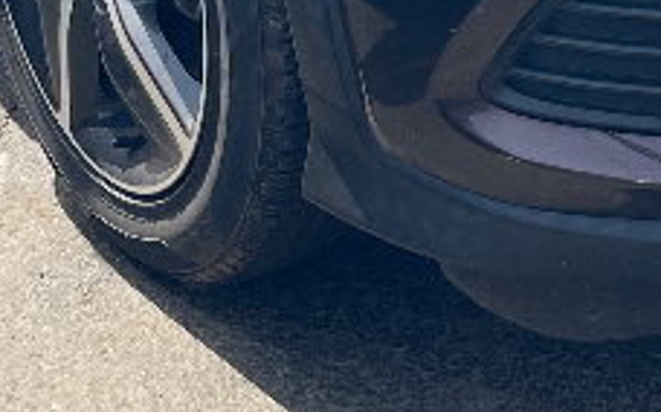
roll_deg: +2.9
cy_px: -505
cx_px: 586
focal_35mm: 124
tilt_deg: -13.0
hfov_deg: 16.6
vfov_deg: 9.6
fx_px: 2232
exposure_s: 1/2020
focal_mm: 4.2
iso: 32
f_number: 1.6
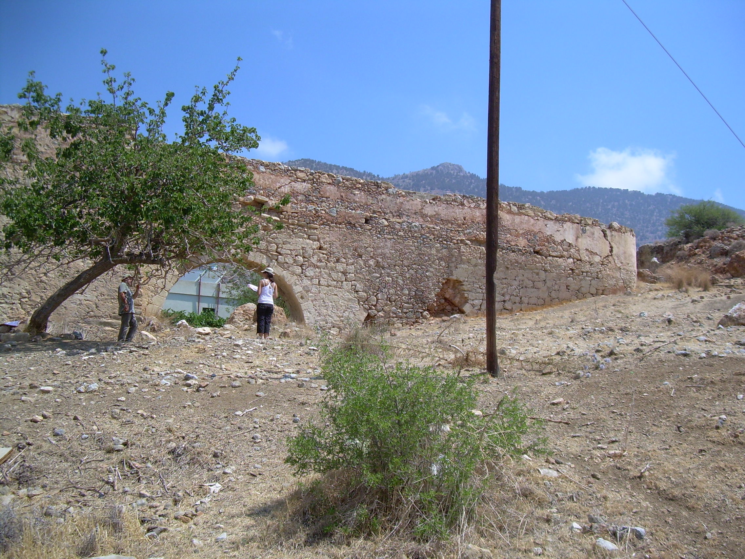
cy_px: 280
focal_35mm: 38
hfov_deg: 49.0
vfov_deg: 37.7
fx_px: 818
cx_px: 372
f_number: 2.8
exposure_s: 1/1091
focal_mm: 6.3
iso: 50
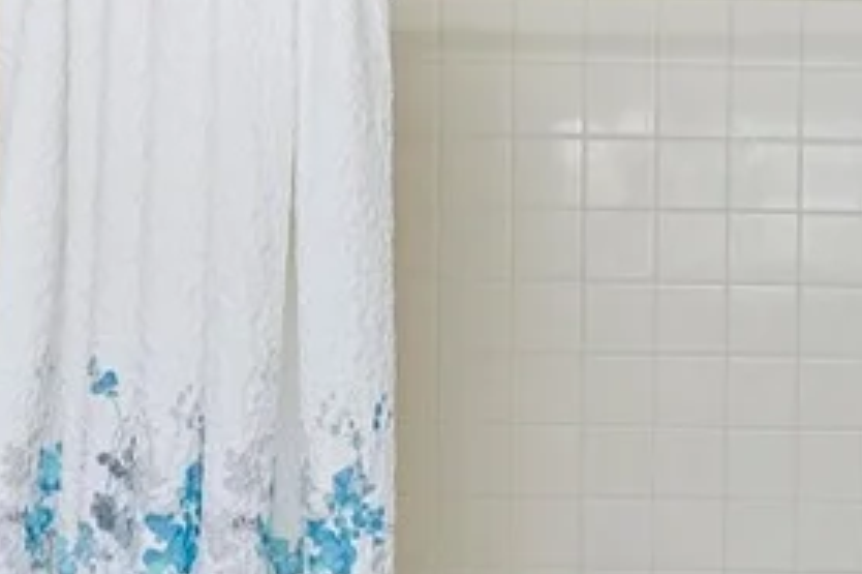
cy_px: 458
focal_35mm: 59
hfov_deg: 32.7
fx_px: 1412
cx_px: 732
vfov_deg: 22.7
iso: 320
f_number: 6.3
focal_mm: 16
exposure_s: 1/3
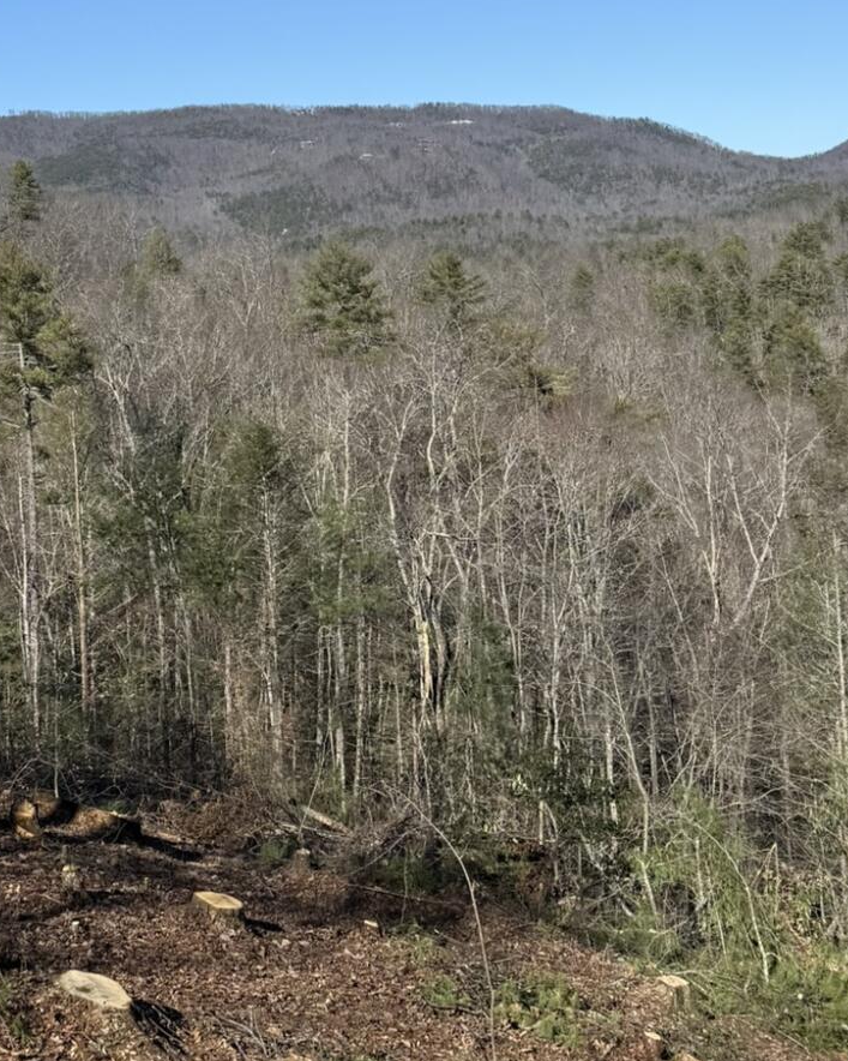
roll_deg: +4.7
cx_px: 269
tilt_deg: +6.7
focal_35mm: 53
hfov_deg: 28.4
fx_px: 1663
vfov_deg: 33.7
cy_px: 136
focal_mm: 6.76
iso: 80
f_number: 1.78
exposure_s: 1/5319
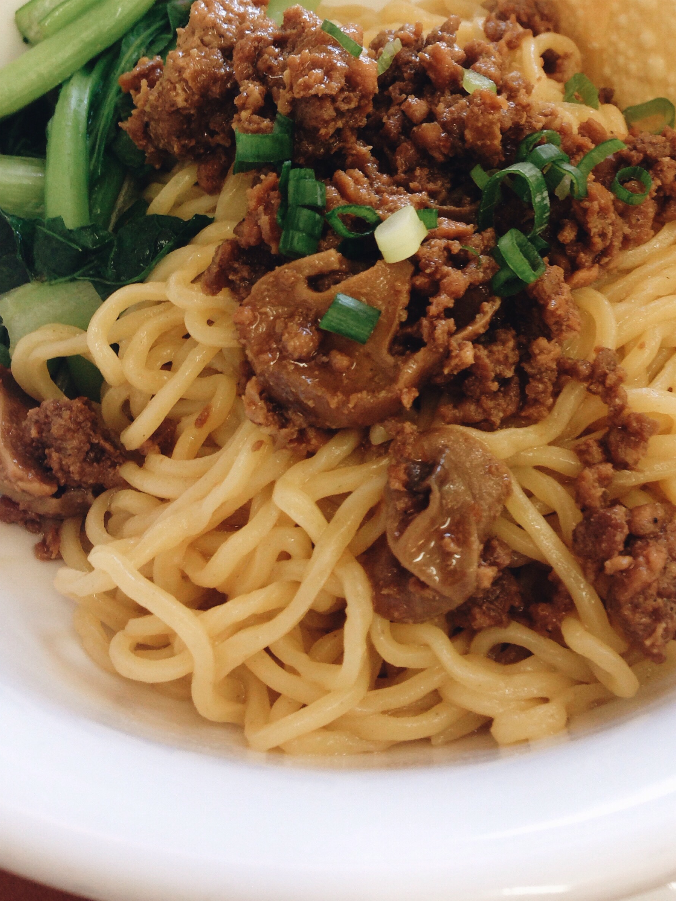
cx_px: 450
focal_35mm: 45
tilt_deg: -56.8
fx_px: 1172
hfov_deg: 31.9
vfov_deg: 41.8
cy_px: 335
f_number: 2.4
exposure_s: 1/24
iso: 50
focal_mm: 4.12
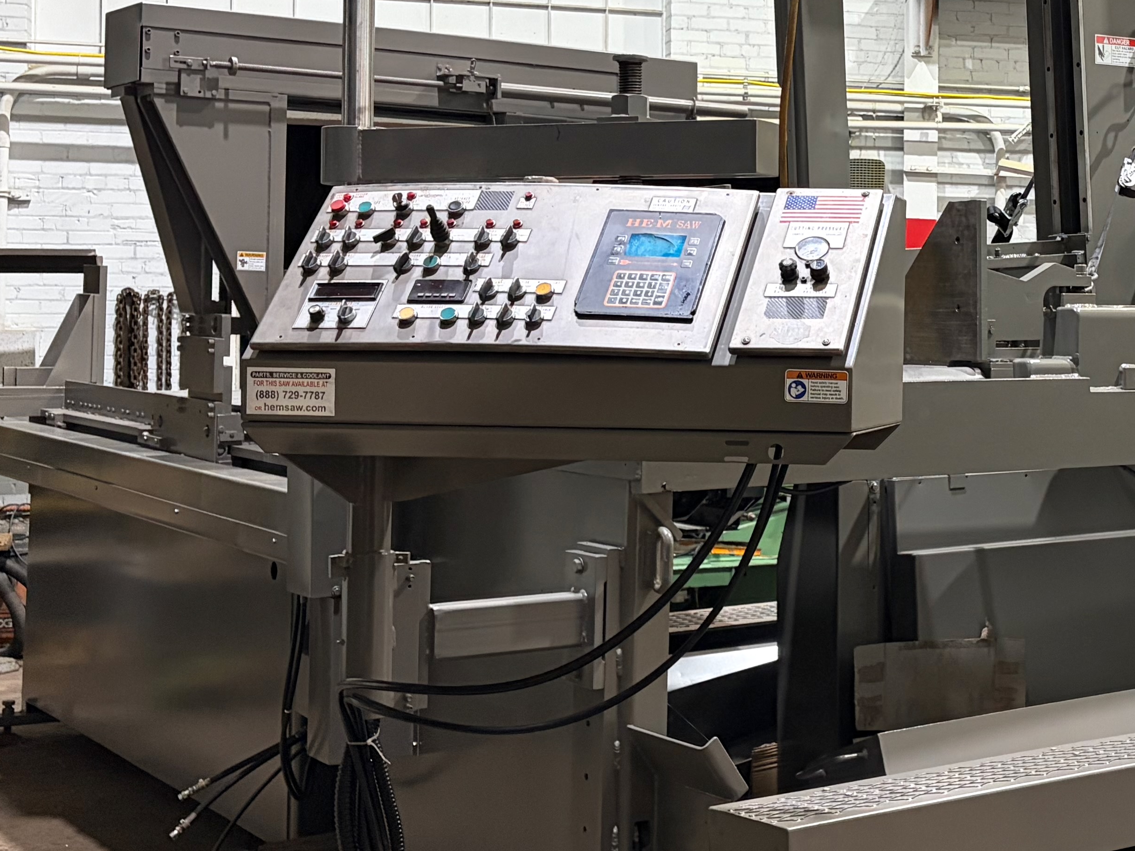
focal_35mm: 61
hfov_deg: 30.6
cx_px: 968
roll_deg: -0.4
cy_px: 292
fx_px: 2000
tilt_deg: +0.6
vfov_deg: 23.9
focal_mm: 5.96
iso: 320
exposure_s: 1/60
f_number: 1.6
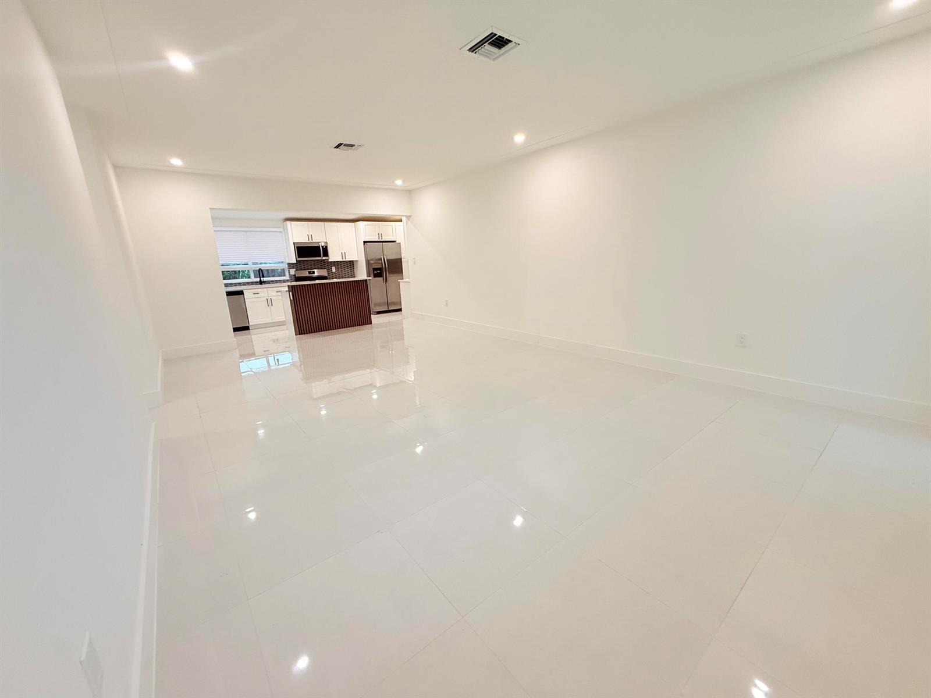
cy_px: 349
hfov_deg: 102.1
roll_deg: +2.7
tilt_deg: -14.1
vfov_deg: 85.7
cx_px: 466
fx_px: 377
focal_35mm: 14
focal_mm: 2.22
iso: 200
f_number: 2.2
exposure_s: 1/120
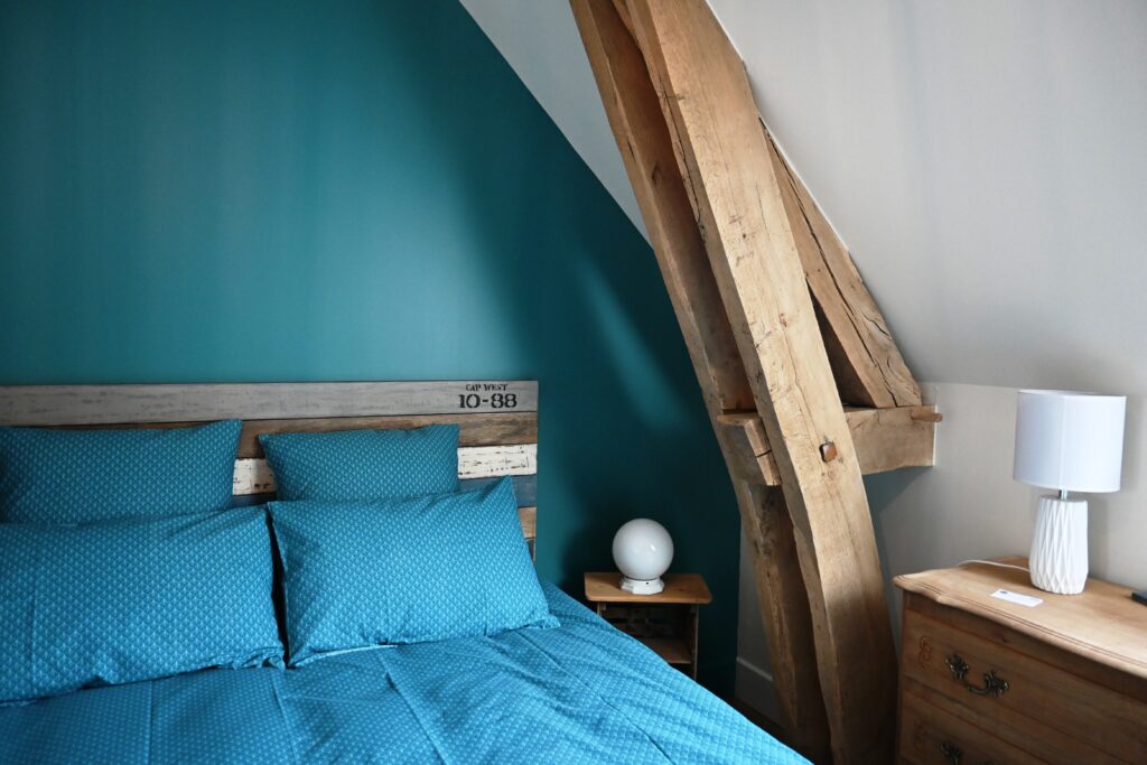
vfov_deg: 53.1
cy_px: 382
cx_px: 574
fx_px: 765
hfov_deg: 73.7
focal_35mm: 24
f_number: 3.5
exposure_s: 1/125
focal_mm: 16
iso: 1600
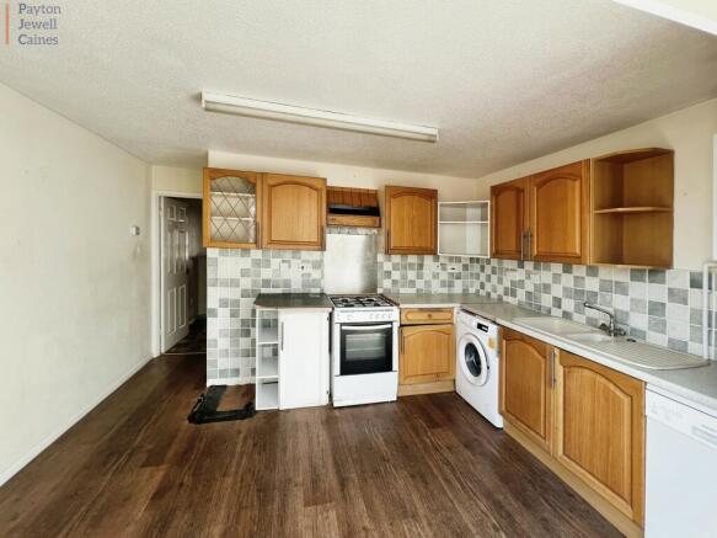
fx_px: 269
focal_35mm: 13
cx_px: 358
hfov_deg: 106.2
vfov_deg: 89.9
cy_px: 269
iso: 32
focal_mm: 1.57
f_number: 1.8
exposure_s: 1/99
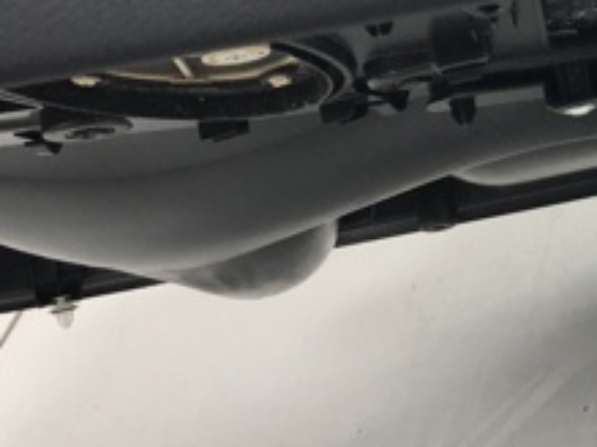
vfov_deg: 17.2
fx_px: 1413
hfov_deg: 21.7
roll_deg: +19.8
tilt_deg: -27.7
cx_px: 761
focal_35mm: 82
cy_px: -84
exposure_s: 1/17
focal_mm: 4
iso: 32
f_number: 1.8
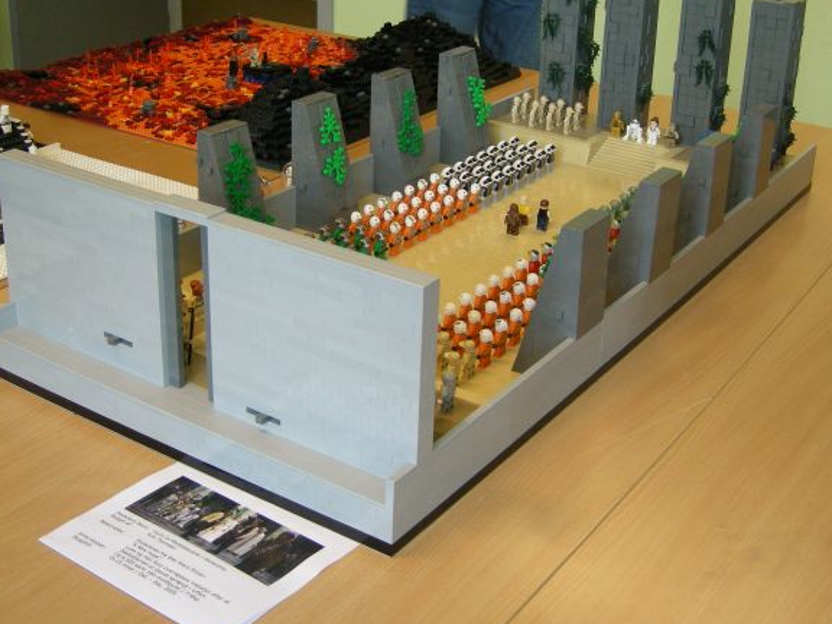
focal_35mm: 50
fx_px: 1202
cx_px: 451
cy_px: 261
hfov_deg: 38.2
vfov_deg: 29.1
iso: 193
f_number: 2.7
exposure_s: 1/59.8
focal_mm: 7.5
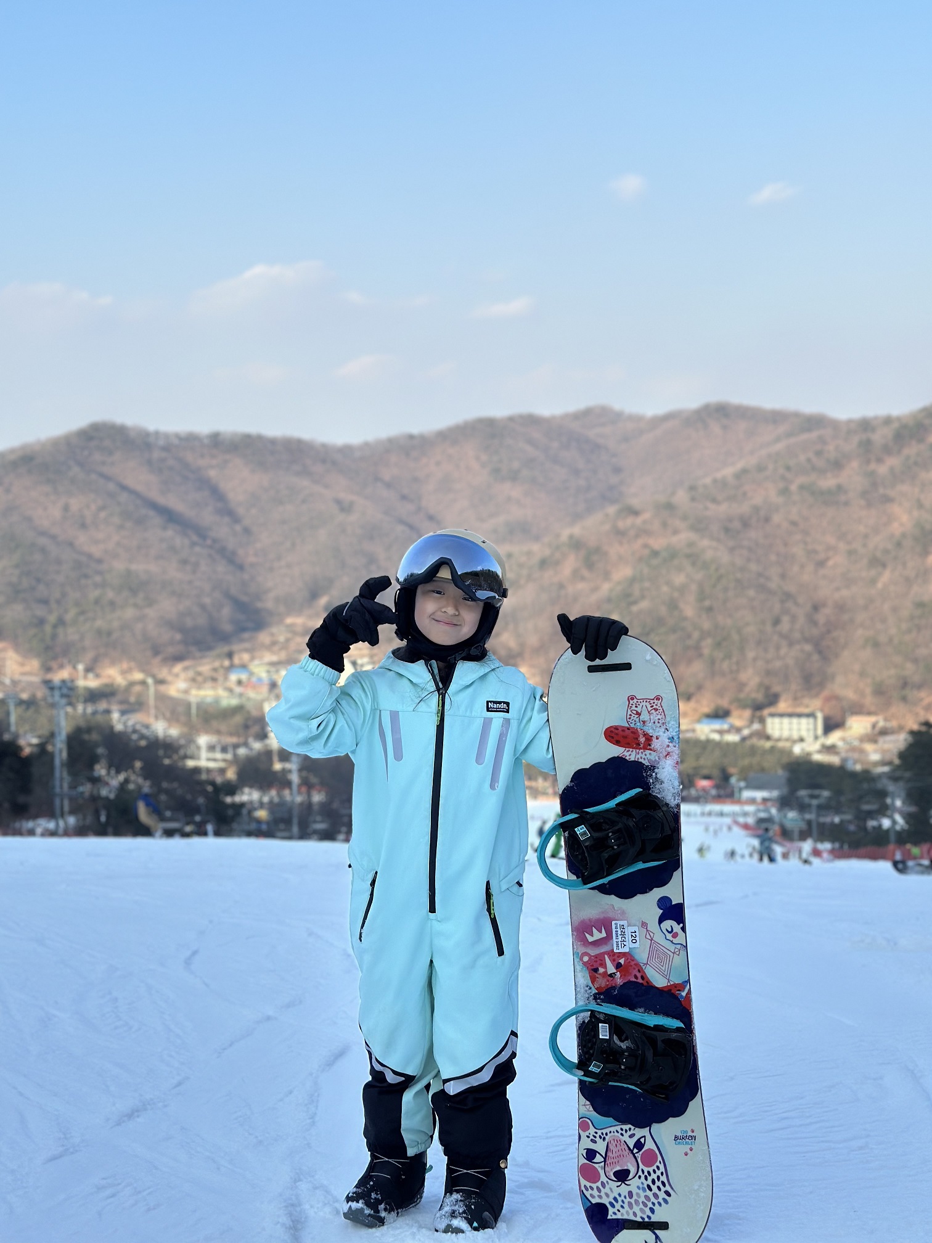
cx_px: 466
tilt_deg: -4.1
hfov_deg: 30.3
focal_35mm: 48
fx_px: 1723
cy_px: 622
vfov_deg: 39.7
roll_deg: +1.3
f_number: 1.78
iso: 100
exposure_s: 1/3155
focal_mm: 6.86
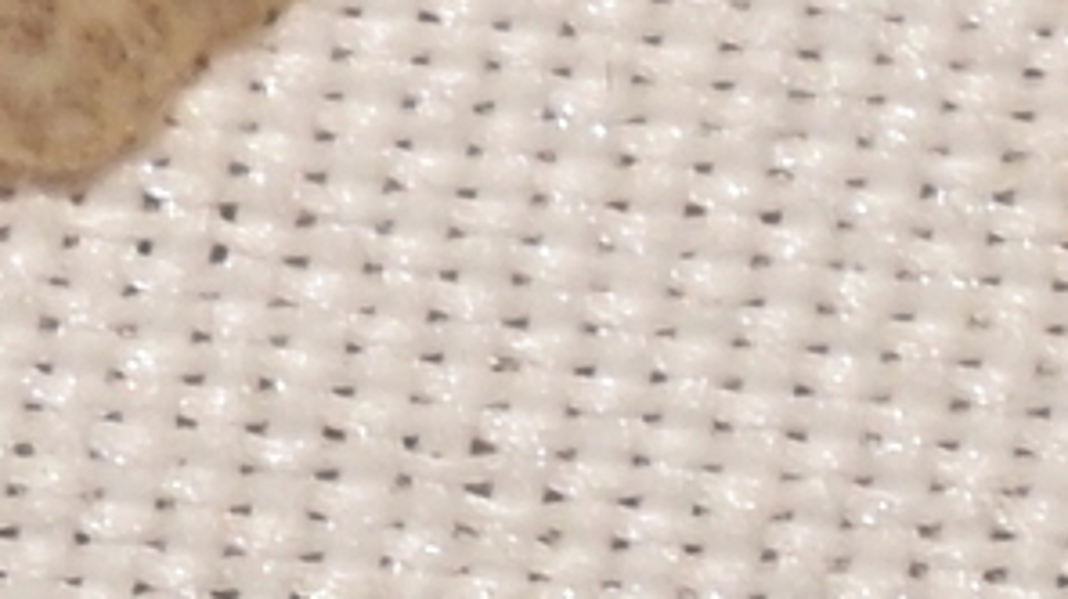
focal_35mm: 713
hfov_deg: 3.0
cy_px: -527
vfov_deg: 1.7
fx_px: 20177
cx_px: -496
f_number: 14
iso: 125
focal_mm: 140
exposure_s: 1/160
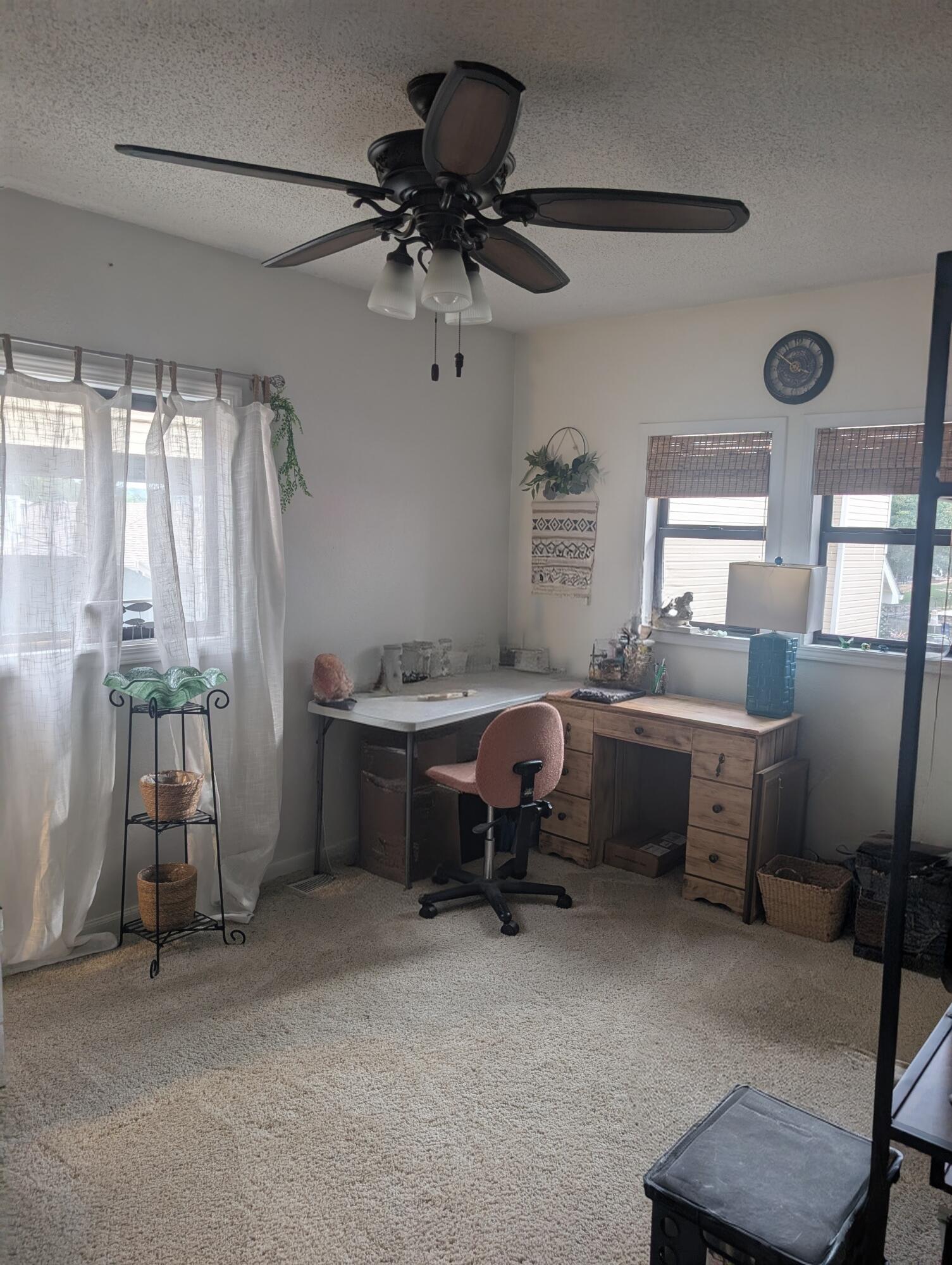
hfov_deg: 56.9
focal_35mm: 24
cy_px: 632
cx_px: 476
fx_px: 878
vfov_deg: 71.5
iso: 45
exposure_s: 1/120
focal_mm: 6.9
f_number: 1.68
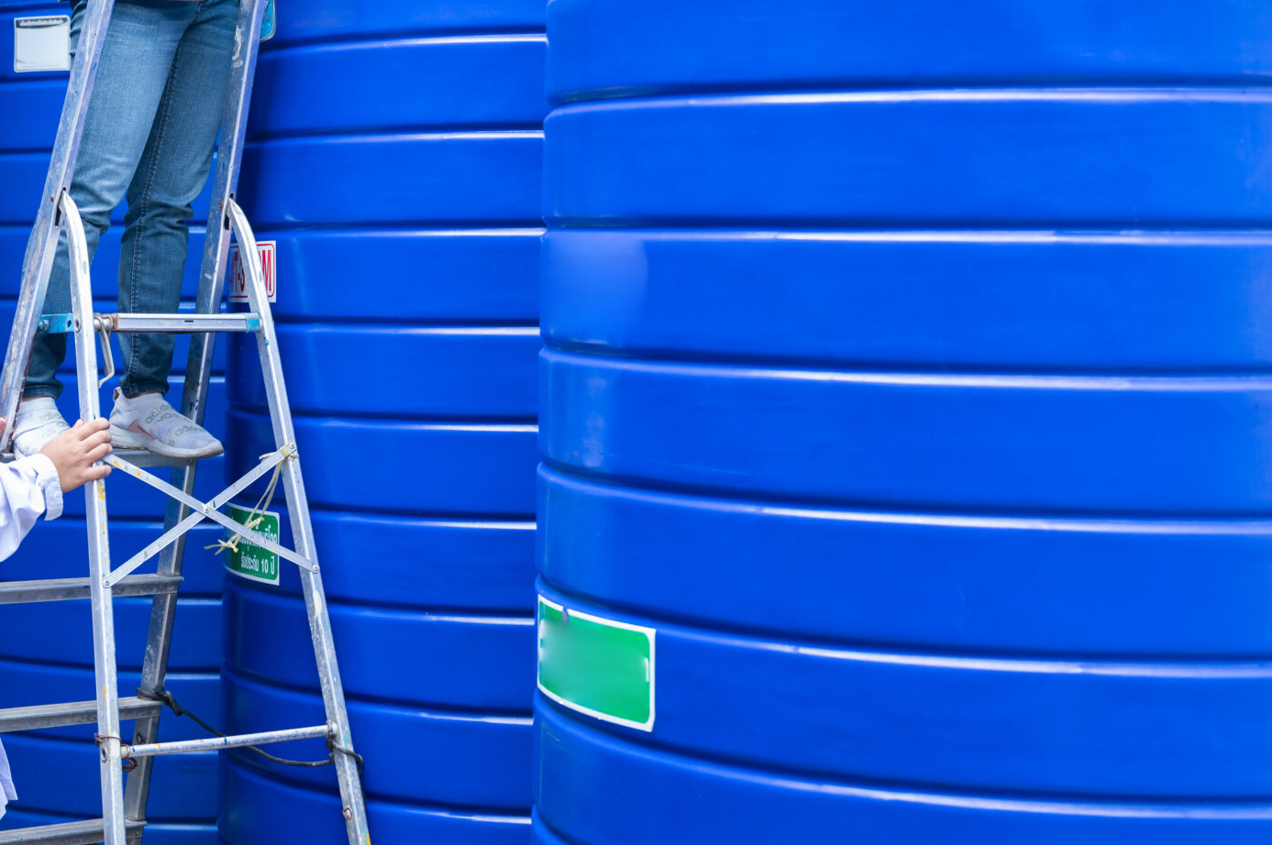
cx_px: 518
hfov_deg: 28.0
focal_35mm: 72
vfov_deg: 18.7
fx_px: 2542
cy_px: 165
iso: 250
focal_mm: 39
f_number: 2.8
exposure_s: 1/250
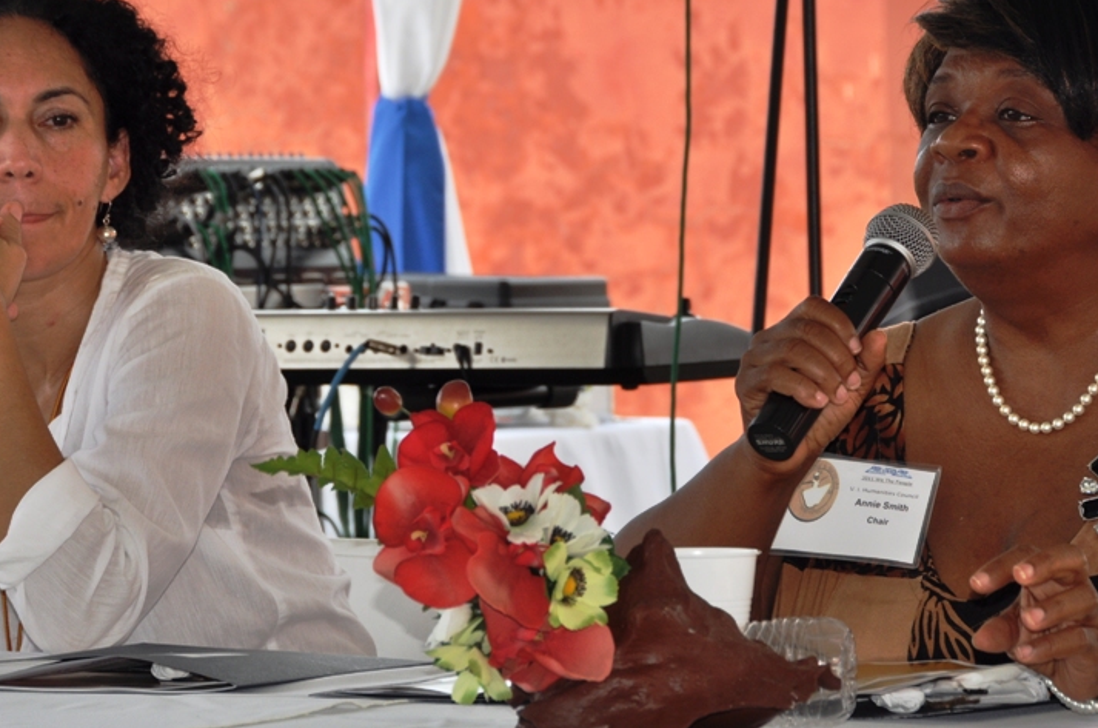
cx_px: 573
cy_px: 235
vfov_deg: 6.7
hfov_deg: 10.1
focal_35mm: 205
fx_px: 6234
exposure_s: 1/200
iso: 200
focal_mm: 95
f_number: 9
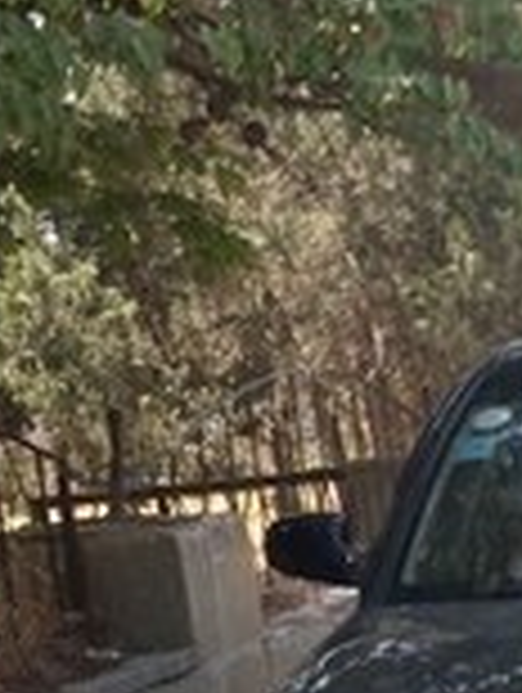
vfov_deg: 19.3
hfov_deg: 15.6
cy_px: 999
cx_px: 698
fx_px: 1805
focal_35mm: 90
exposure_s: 1/395
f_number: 1.9
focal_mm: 3.7
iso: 64
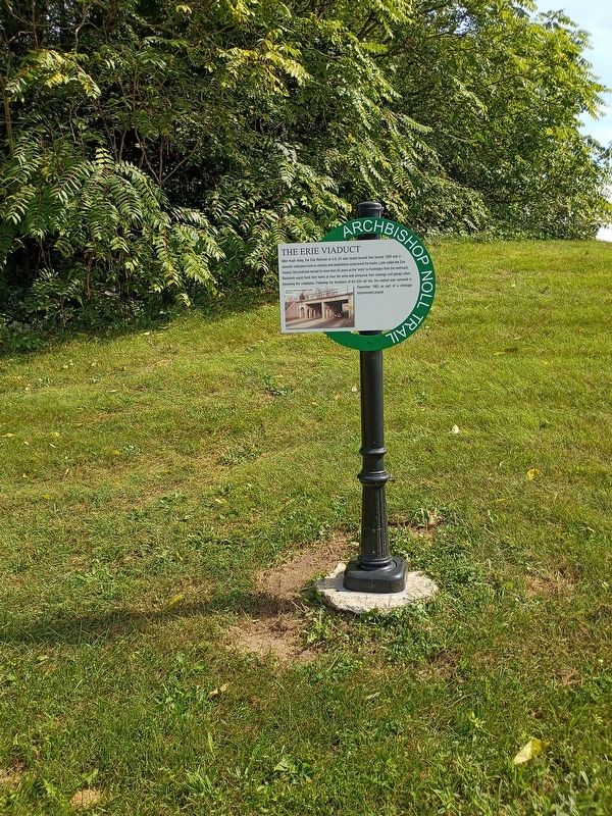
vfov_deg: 61.7
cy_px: 408
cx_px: 306
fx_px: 684
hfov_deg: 48.2
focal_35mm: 29
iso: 101
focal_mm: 4.27
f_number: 1.8
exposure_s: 1/595
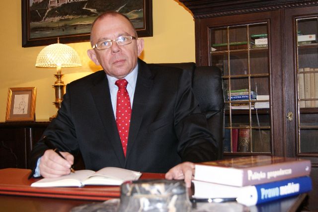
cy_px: 106
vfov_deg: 29.9
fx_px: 398
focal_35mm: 45
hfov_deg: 43.6
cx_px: 159
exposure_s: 1/60
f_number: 4.5
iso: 400
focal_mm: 30
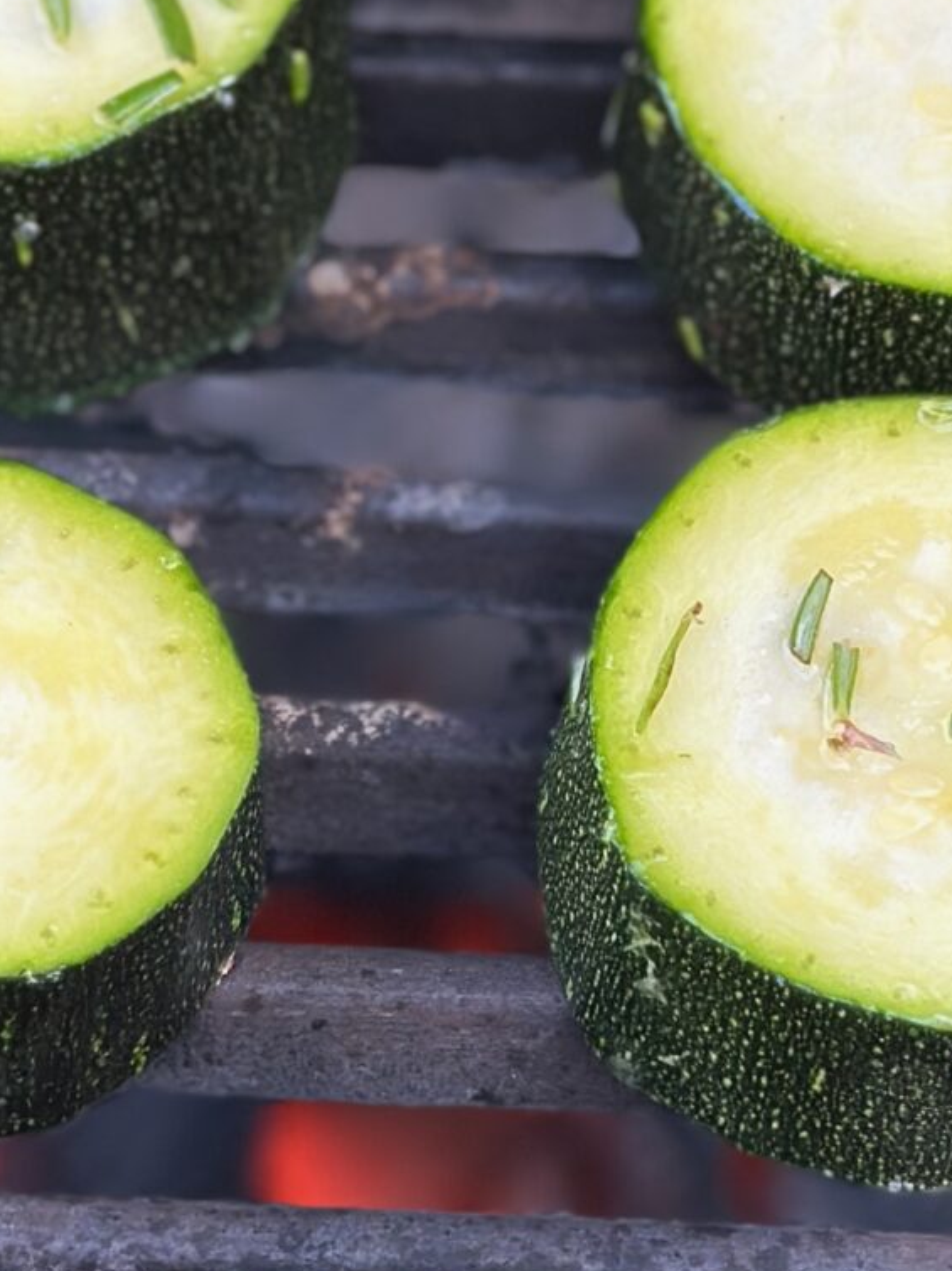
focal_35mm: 163
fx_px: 5980
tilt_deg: -55.6
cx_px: 425
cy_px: 485
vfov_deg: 12.1
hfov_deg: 9.1
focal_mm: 6.86
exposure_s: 1/258
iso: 80
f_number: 1.78
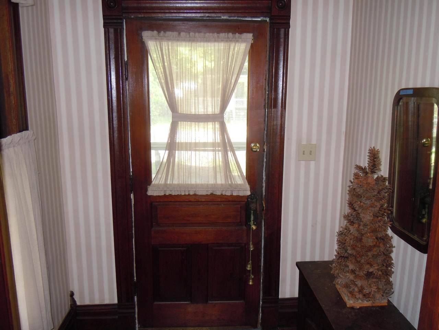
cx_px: 220
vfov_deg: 46.8
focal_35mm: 30
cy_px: 165
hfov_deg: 60.0
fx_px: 380
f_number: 3.5
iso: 200
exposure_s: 1/30
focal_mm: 5.4
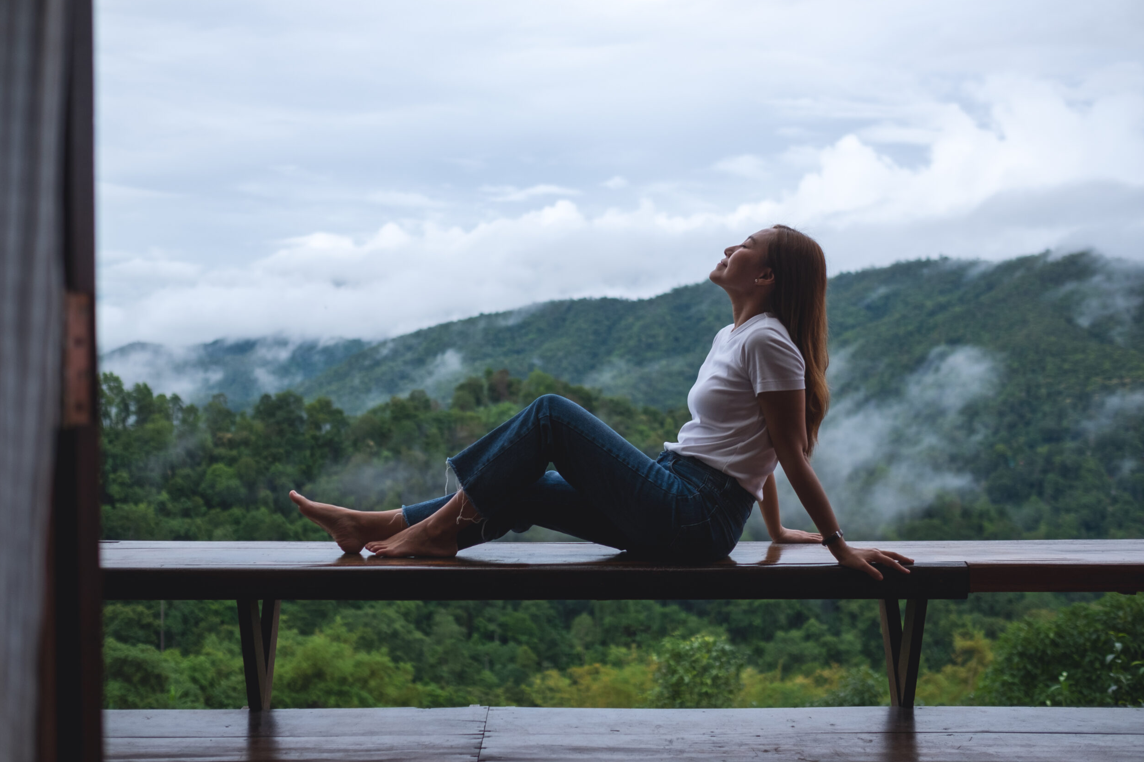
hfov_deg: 53.1
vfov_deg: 36.9
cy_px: 382
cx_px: 576
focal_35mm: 36
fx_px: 1144
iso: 200
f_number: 2
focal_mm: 23
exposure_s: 1/3800
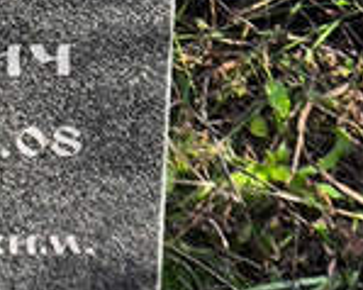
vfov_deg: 5.8
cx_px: -257
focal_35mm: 262
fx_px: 2813
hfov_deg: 7.2
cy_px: -200
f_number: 1.7
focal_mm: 4.71
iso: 50
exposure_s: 1/273
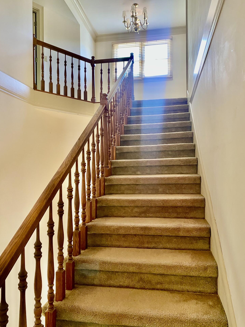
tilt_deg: +0.6
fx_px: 255
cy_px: 167
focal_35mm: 27
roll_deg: -0.1
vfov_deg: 65.3
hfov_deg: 51.3
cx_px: 126
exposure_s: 1/60
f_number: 1.8
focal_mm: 4.25
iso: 320
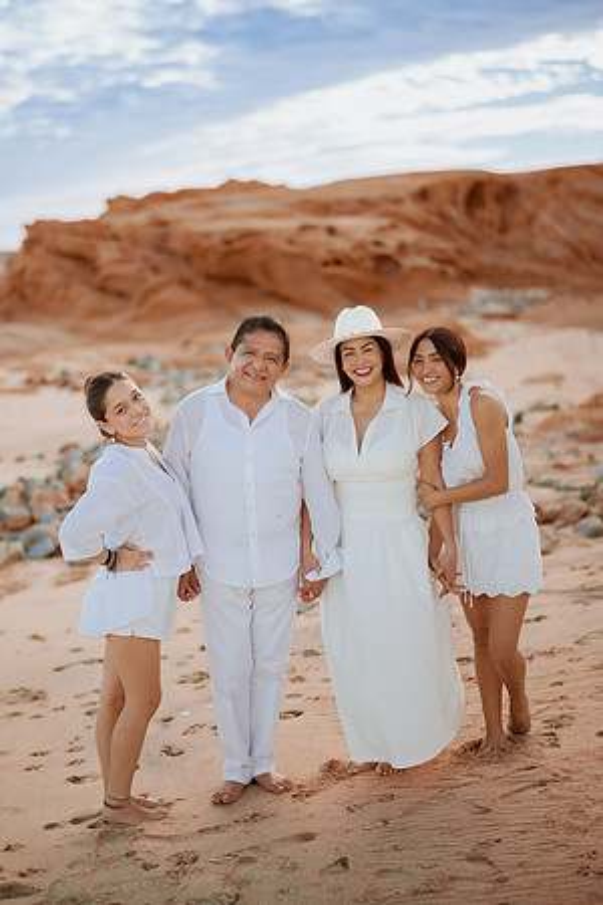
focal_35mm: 58
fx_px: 1457
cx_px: 302
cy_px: 452
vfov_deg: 34.5
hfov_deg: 23.4
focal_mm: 58
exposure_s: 1/4000
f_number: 1.4
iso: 200
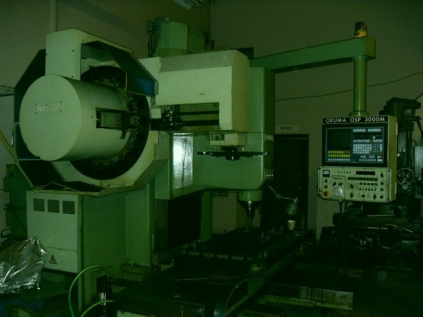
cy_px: 158
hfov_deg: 54.0
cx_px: 212
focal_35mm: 34
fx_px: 415
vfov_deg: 41.8
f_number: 2.8
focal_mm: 6.3
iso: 120
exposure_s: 1/45
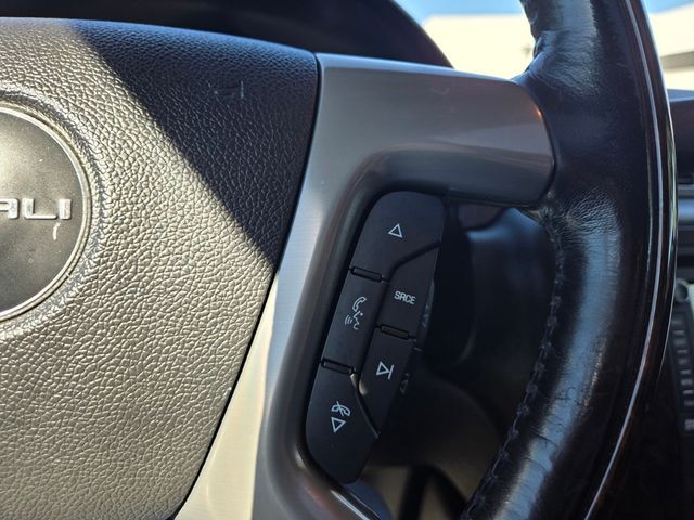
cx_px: 347
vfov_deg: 58.9
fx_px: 461
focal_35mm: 23
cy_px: 260
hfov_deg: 73.9
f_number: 1.8
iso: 25
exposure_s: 1/267
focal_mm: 5.4
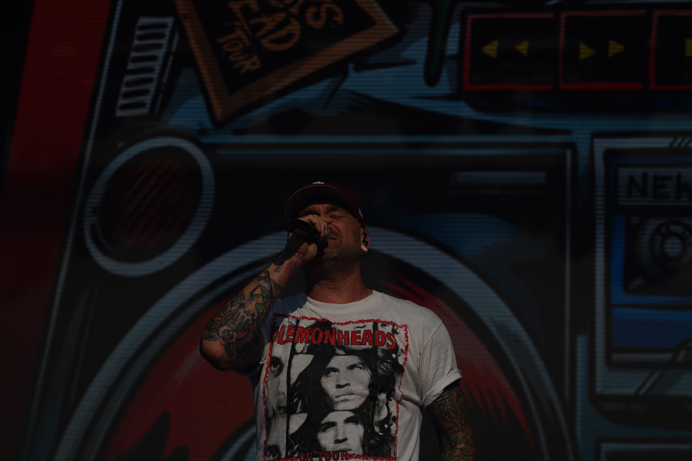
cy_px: 230
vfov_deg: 13.0
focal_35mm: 105
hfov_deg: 19.5
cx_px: 346
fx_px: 2018
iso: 100
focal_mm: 105
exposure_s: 1/2000
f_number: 8
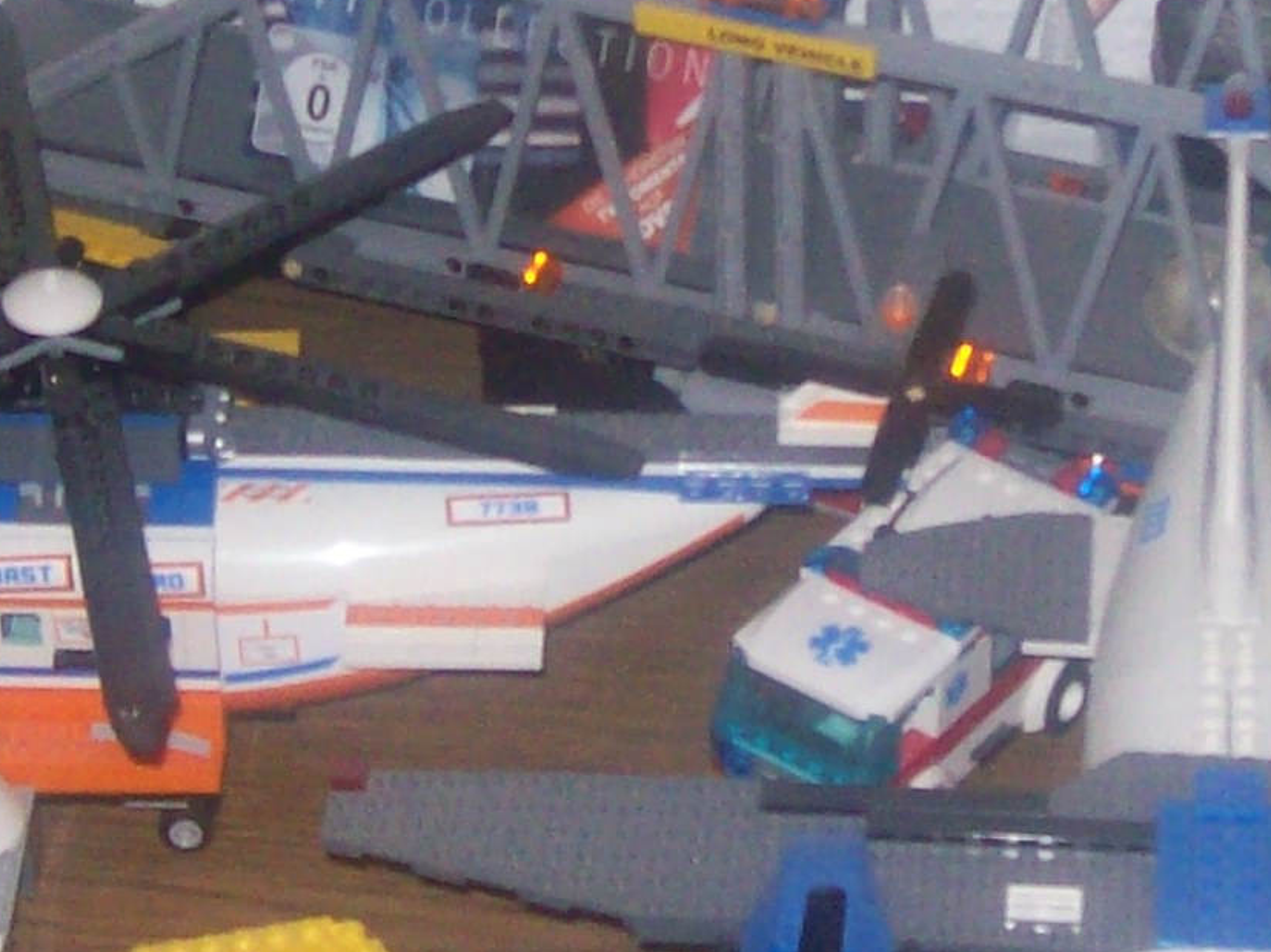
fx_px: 4552
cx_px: 813
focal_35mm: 124
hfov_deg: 15.9
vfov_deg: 11.9
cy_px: 215
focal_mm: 6
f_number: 2.7
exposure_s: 1/64
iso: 200
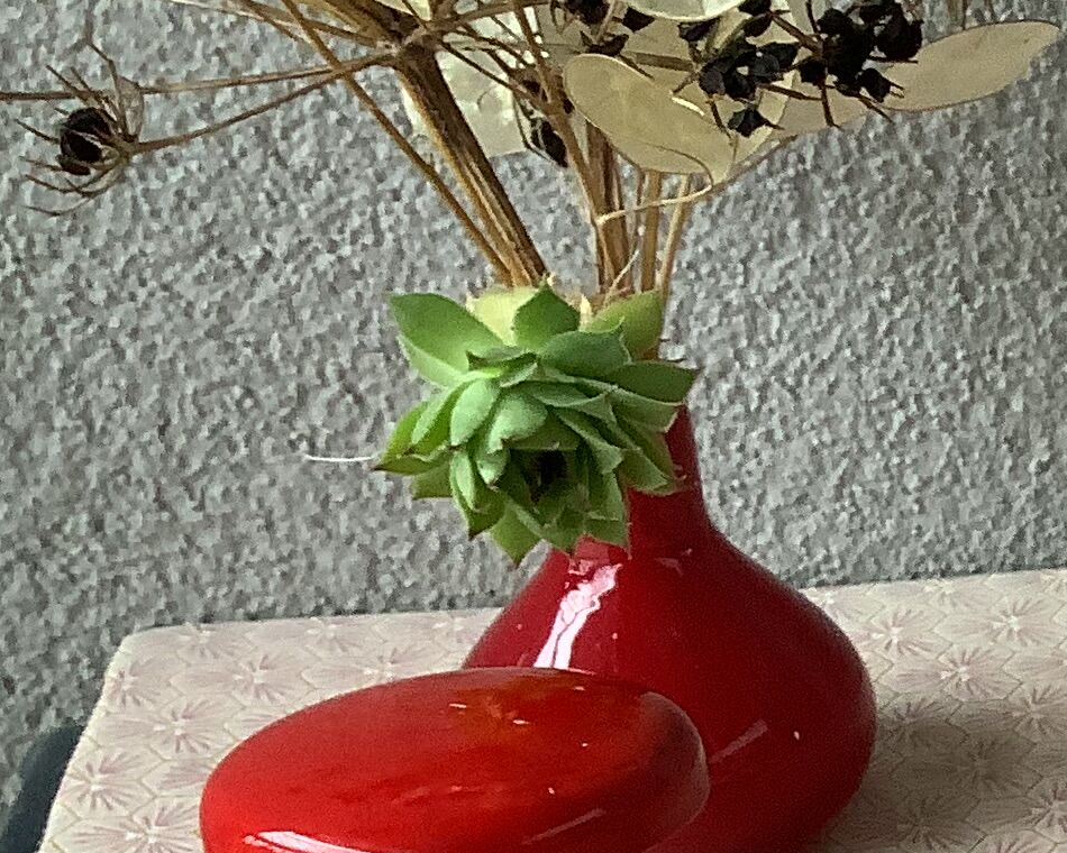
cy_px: 852
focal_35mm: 104
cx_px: 1814
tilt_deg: -24.0
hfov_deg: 16.1
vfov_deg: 14.6
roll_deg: +2.0
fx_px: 3284
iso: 64
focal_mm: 3.3
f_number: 2.4
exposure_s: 1/120
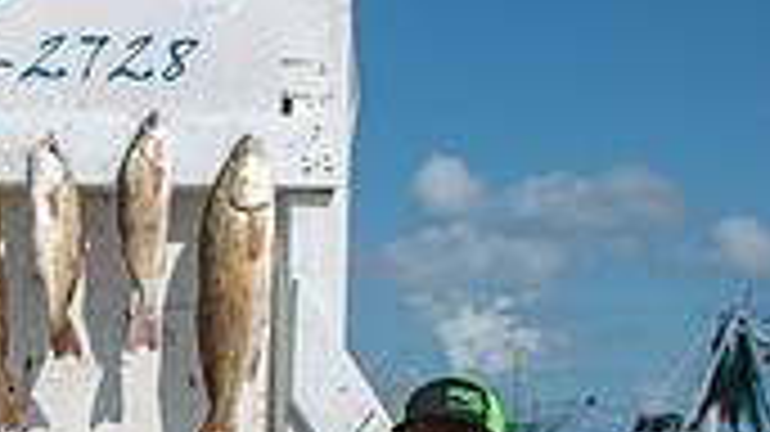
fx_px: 1735
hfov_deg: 20.5
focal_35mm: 85
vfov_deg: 13.6
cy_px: 572
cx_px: -459
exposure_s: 1/200
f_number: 8
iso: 50
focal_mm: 24
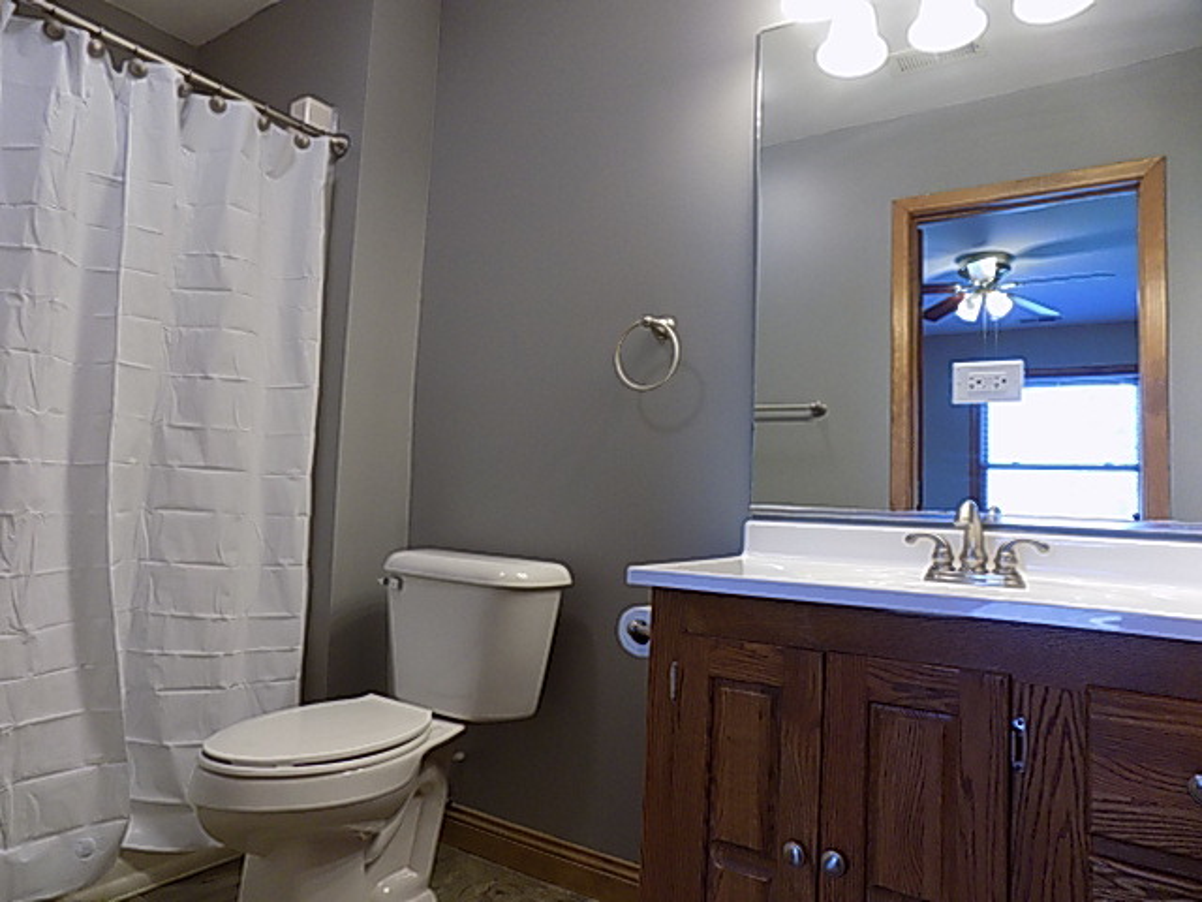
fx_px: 799
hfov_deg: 73.9
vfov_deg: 58.9
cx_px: 601
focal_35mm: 23
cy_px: 451
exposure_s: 1/30
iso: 140
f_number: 3.1
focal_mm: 4
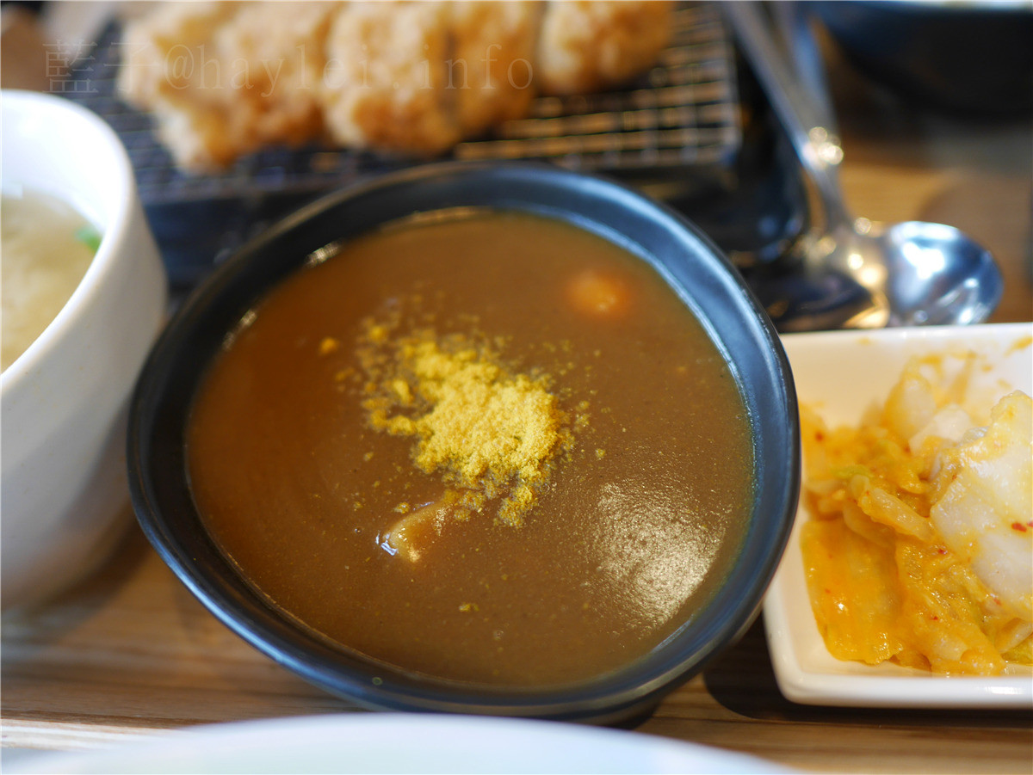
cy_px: 388
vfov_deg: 46.8
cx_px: 516
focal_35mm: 30
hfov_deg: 59.9
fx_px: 896
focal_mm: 15
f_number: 1.7
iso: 250
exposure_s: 1/60
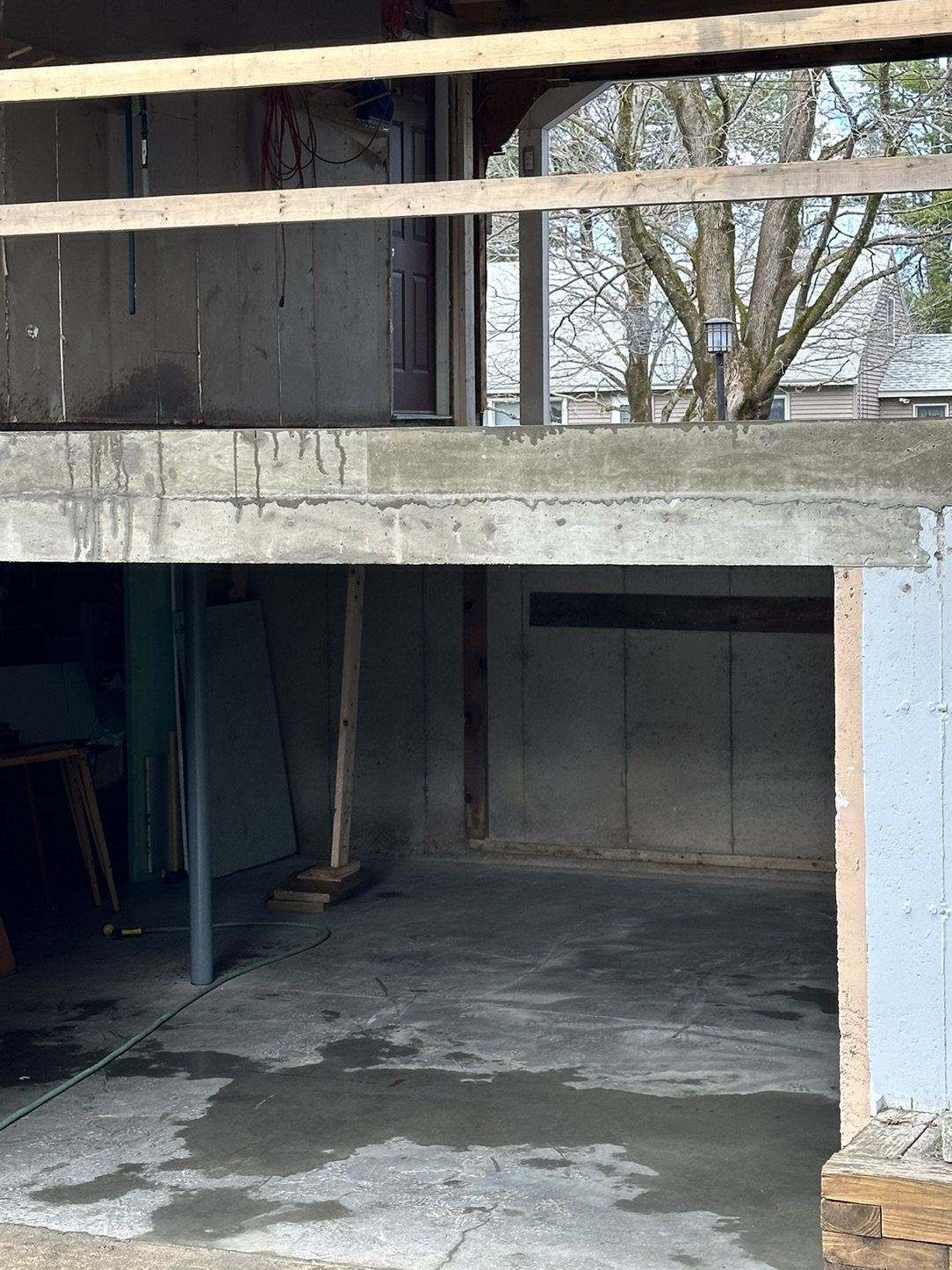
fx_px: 2494
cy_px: 541
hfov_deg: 21.6
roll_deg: -0.4
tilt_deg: -1.9
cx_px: 408
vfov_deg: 28.5
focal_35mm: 68
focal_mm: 6.86
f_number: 1.78
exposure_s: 1/409
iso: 64
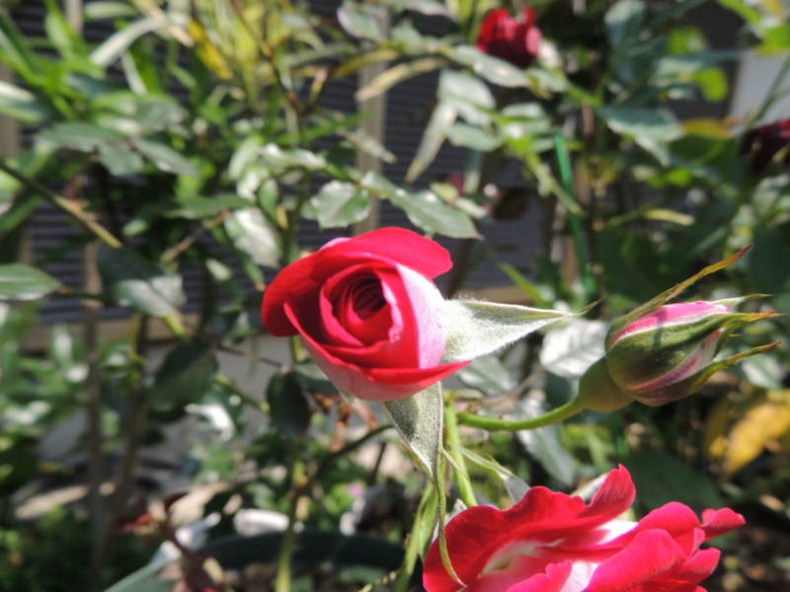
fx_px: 548
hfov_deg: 71.6
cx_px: 395
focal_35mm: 24
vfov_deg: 56.8
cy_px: 296
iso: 100
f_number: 3
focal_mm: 4.3
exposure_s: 1/640
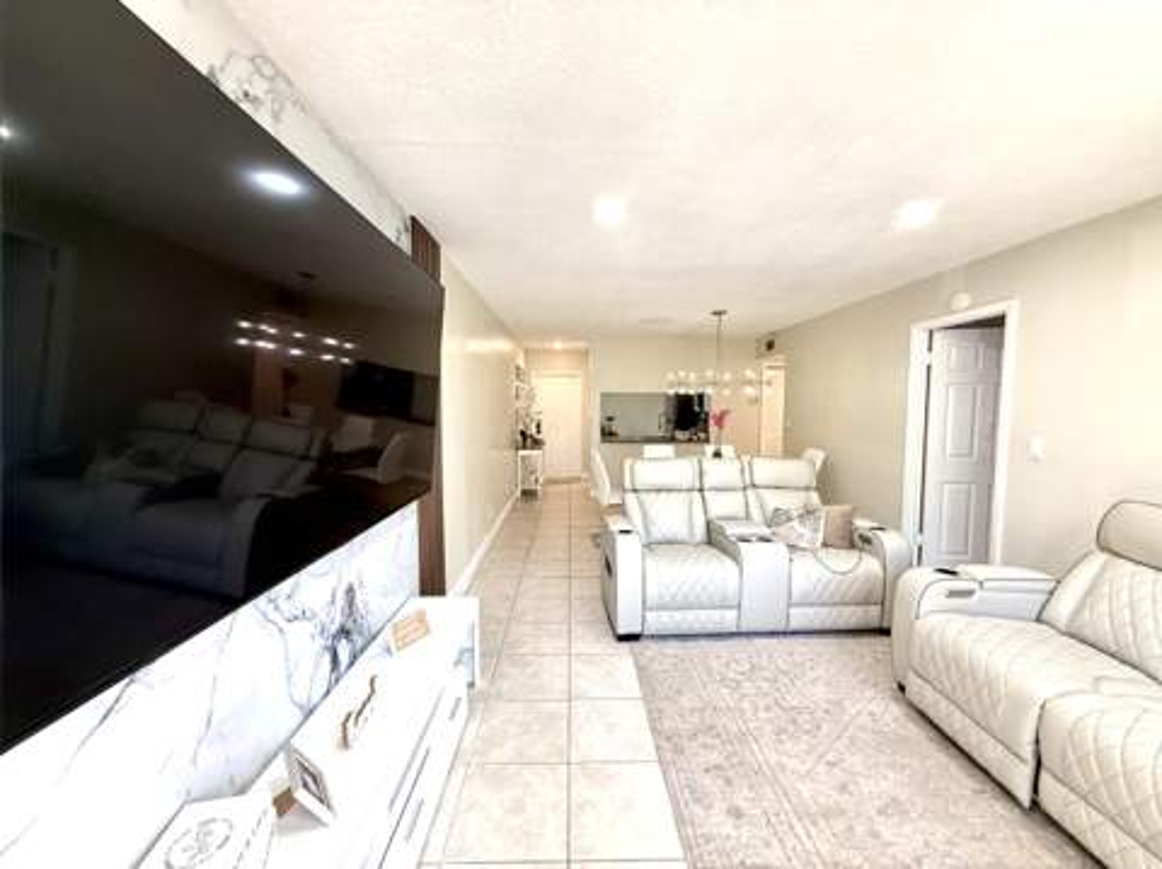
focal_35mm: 14
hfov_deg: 102.1
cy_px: 434
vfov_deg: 85.6
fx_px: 469
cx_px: 581
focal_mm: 2.22
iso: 320
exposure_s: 1/120
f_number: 2.2
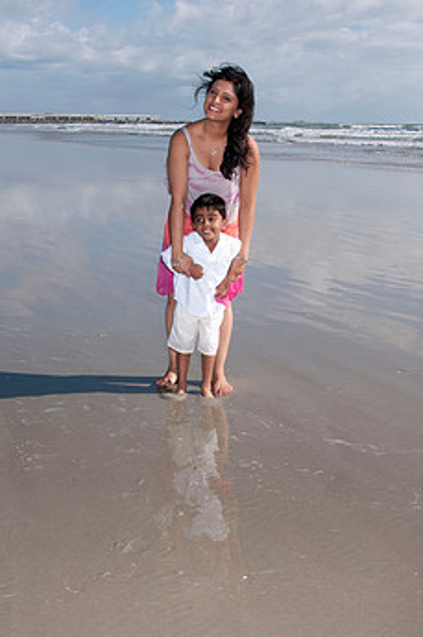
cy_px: 321
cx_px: 215
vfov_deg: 42.0
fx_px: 831
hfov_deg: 28.6
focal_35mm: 47
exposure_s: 1/250
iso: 100
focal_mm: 24
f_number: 11
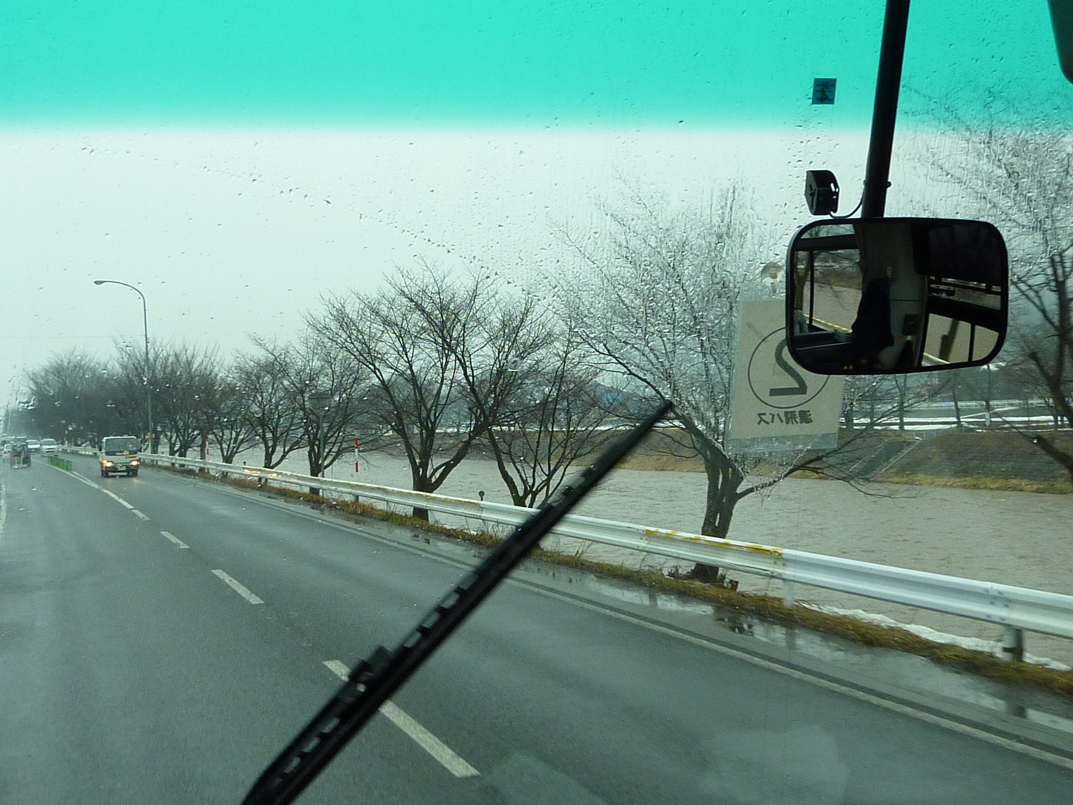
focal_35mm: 48
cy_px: 402
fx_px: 1488
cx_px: 536
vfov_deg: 30.3
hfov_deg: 39.7
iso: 160
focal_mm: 4.4
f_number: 3.3
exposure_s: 1/160
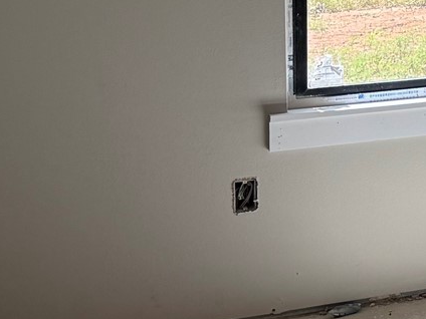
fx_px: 1428
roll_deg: +0.6
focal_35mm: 116
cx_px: 954
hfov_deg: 13.5
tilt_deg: -0.1
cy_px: -152
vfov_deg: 12.2
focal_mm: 6.76
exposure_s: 1/405
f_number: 1.78
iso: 100
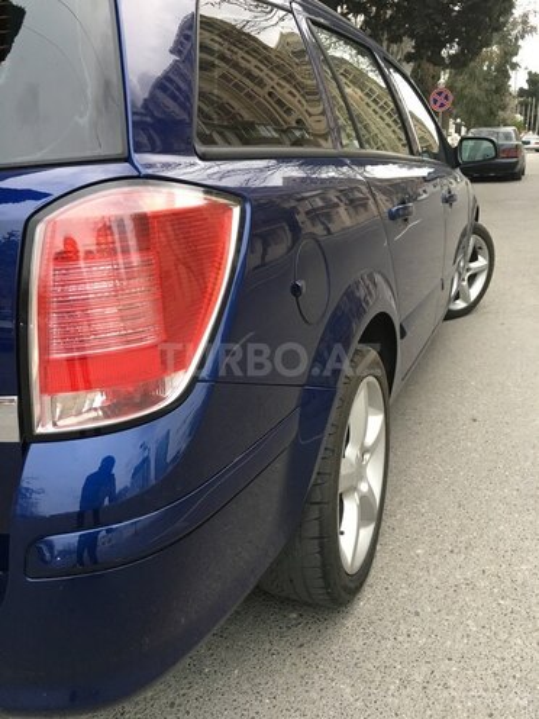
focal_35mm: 29
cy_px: 360
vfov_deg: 61.7
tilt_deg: -19.1
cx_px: 270
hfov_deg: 48.2
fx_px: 602
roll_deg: +2.0
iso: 64
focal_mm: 4.15
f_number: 2.2
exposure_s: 1/33
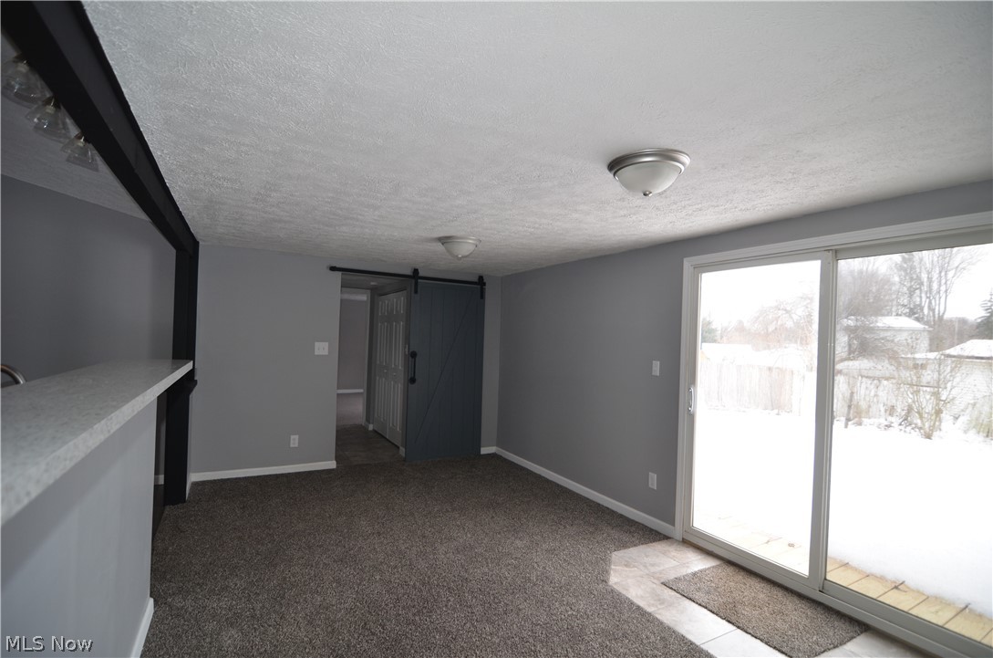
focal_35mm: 16
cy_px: 329
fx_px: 454
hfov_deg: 95.1
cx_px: 496
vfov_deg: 71.8
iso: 200
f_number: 3.2
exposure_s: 1/160
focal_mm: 11
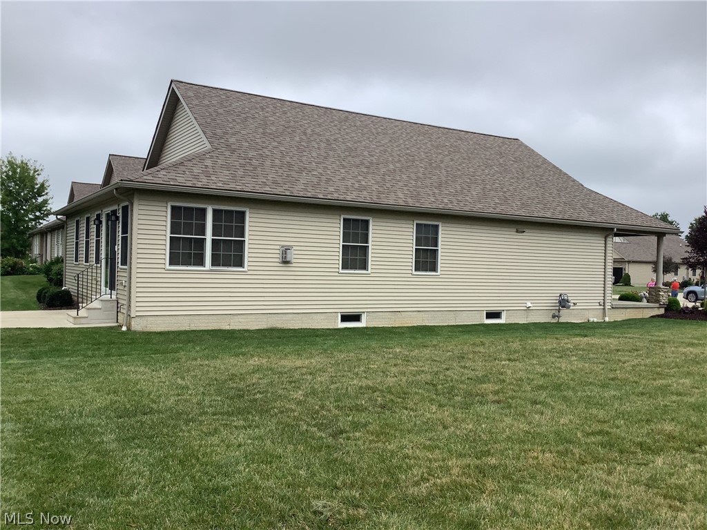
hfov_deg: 58.4
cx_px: 354
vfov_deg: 45.4
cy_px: 265
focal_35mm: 31
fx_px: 633
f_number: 2.4
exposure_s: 1/876
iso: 25
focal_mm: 3.3
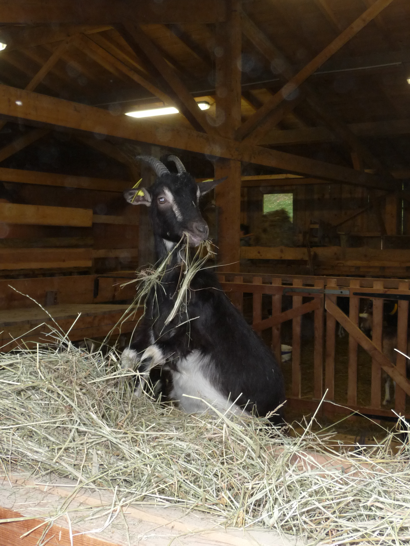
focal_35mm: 41
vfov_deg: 45.8
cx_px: 205
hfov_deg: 35.1
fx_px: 647
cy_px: 273
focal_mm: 5.3
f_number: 3.5
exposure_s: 1/30
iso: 200
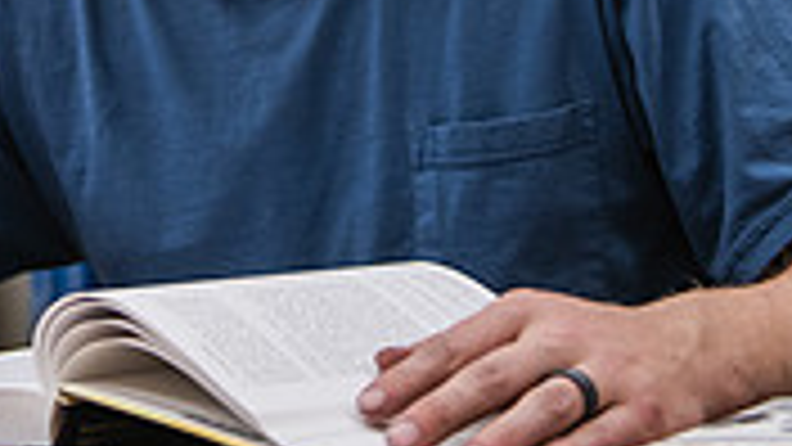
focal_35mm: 131
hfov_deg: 16.1
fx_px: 2751
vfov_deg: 8.9
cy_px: -318
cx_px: 58
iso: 800
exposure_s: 1/250
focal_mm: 38
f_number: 2.8
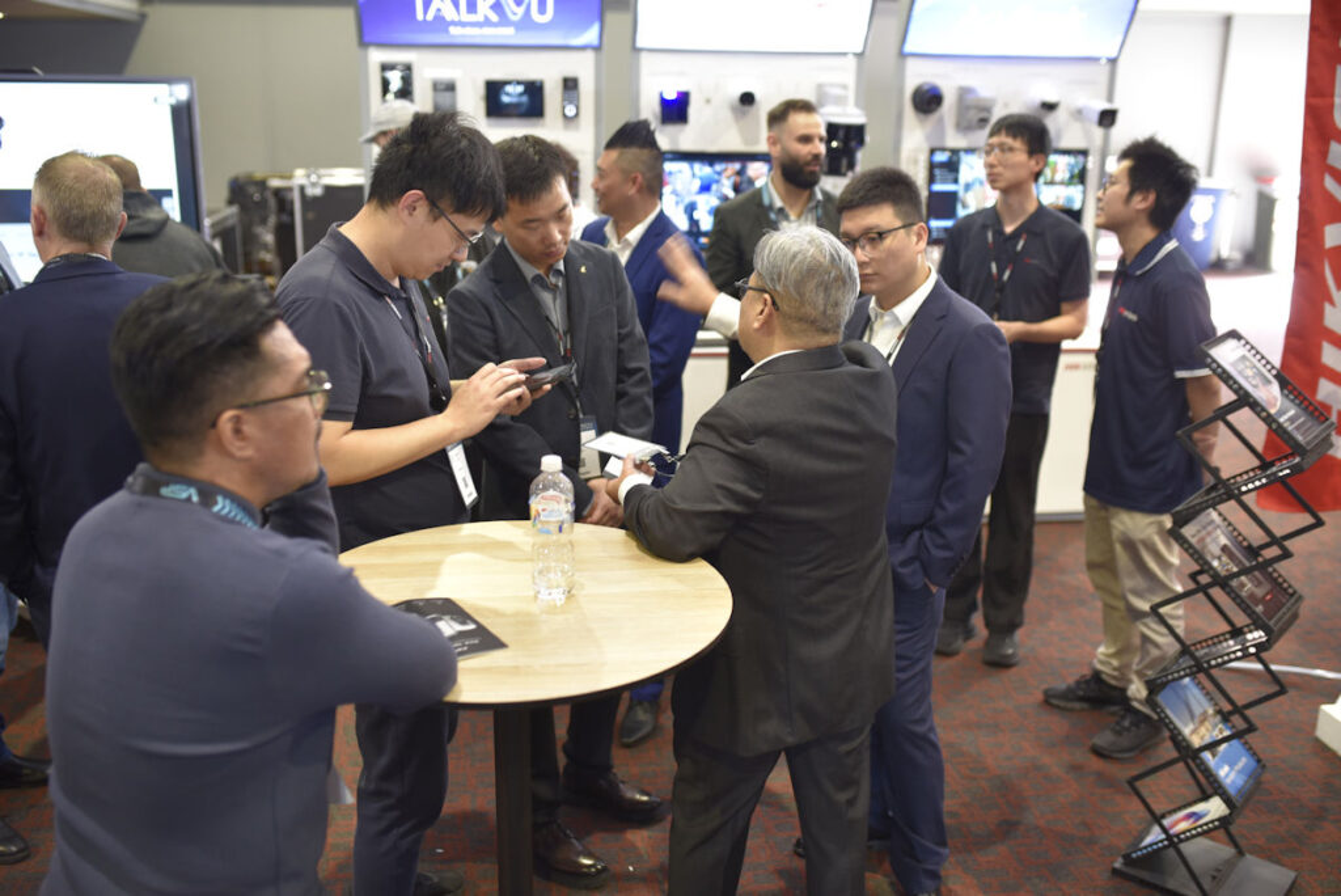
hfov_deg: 54.4
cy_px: 448
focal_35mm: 35
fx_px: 1304
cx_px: 670
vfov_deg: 37.9
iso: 800
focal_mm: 35
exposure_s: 1/60
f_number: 2
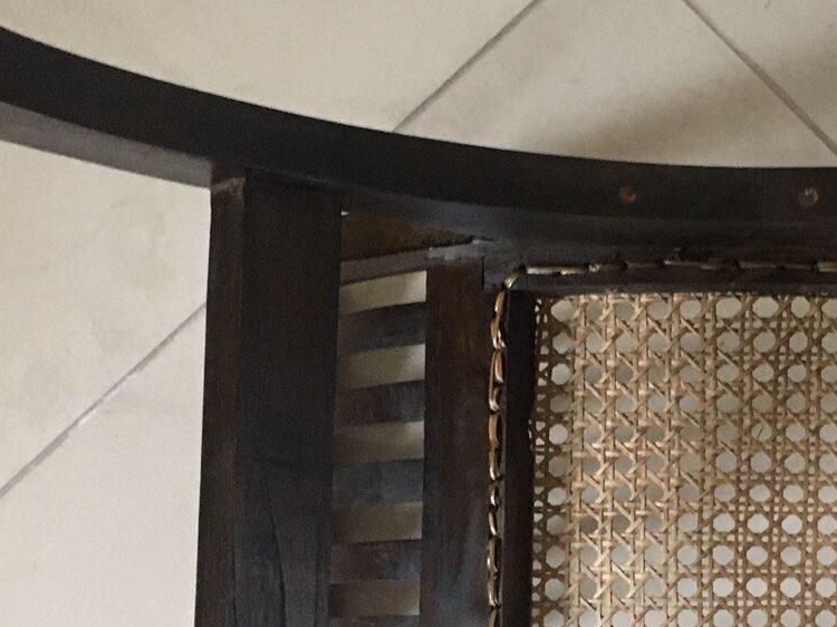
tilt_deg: -83.1
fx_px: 1885
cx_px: 833
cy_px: 450
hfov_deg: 24.0
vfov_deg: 18.8
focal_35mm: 78
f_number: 2.2
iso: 200
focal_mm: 4.15
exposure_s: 1/20
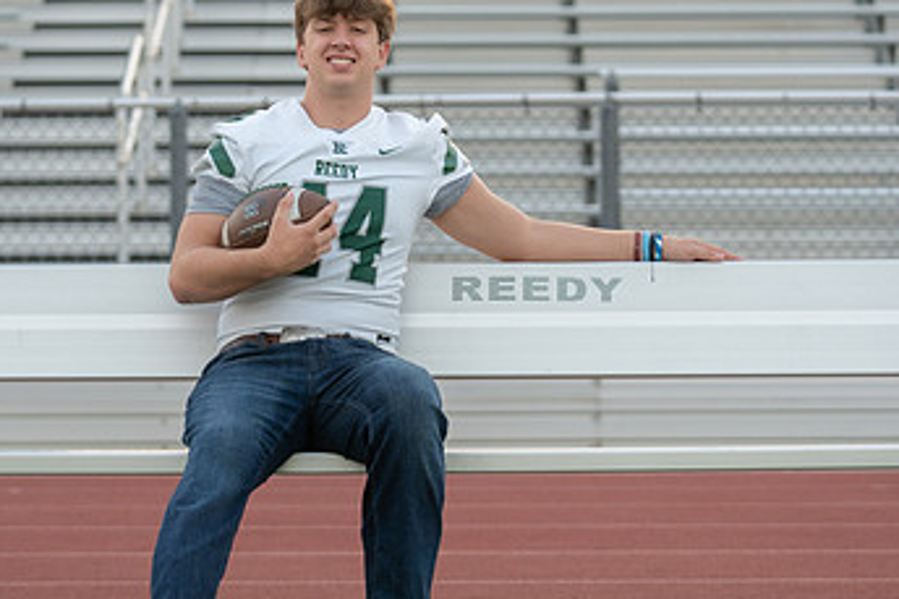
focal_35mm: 155
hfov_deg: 13.2
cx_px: 345
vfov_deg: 8.8
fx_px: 3869
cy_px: 276
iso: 320
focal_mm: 87
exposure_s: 1/320
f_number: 2.8
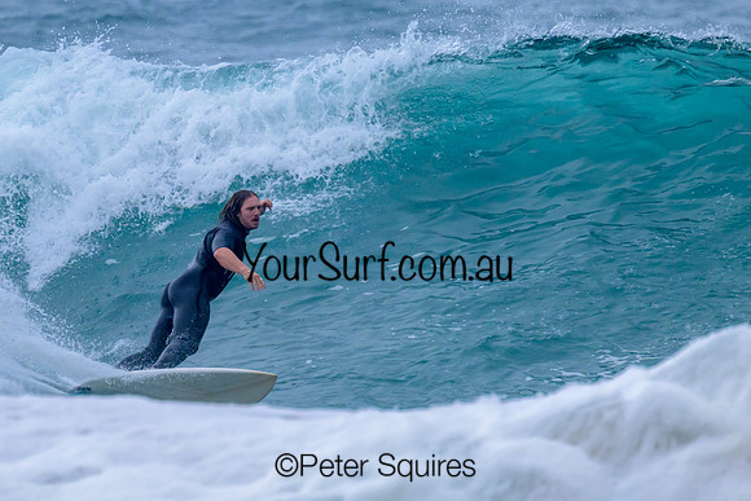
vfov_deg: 1.4
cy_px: 223
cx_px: 344
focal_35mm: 973
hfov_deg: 2.1
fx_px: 20304
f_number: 11
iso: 1600
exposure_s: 1/1250
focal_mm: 700
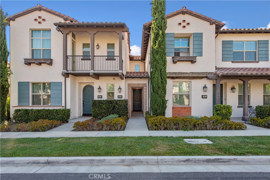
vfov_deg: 64.6
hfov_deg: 86.9
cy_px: 90
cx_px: 135
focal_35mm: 19
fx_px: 143
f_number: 8
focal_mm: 19
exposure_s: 1/250
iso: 250
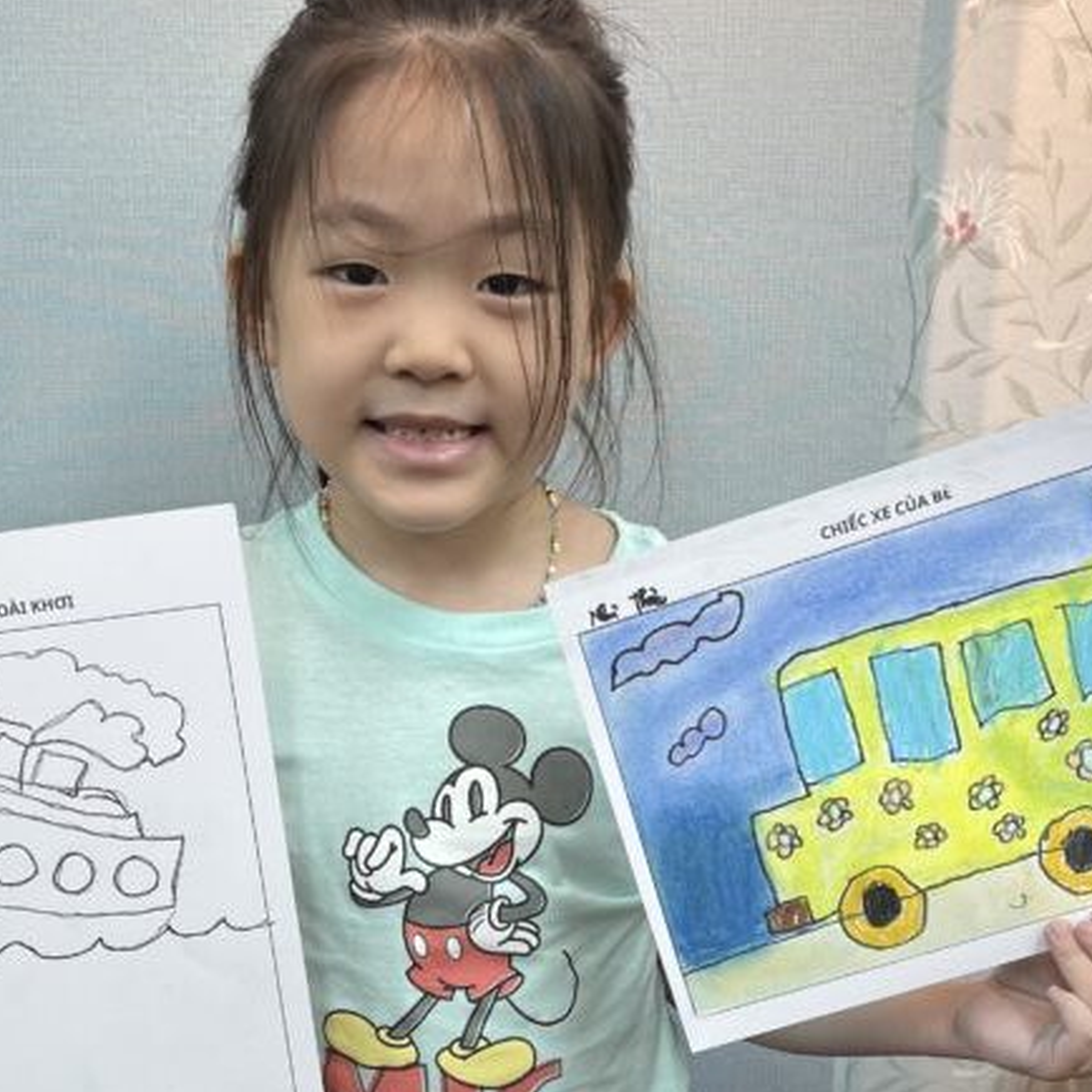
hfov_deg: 32.2
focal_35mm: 53
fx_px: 1892
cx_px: 483
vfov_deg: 30.9
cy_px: 954
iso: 40
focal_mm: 5.1
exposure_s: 1/100
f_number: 1.6
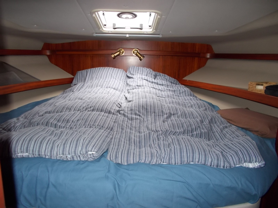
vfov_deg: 53.1
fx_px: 209
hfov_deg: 67.3
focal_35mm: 26
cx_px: 139
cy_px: 104
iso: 200
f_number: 3.2
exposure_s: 1/25
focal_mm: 4.6
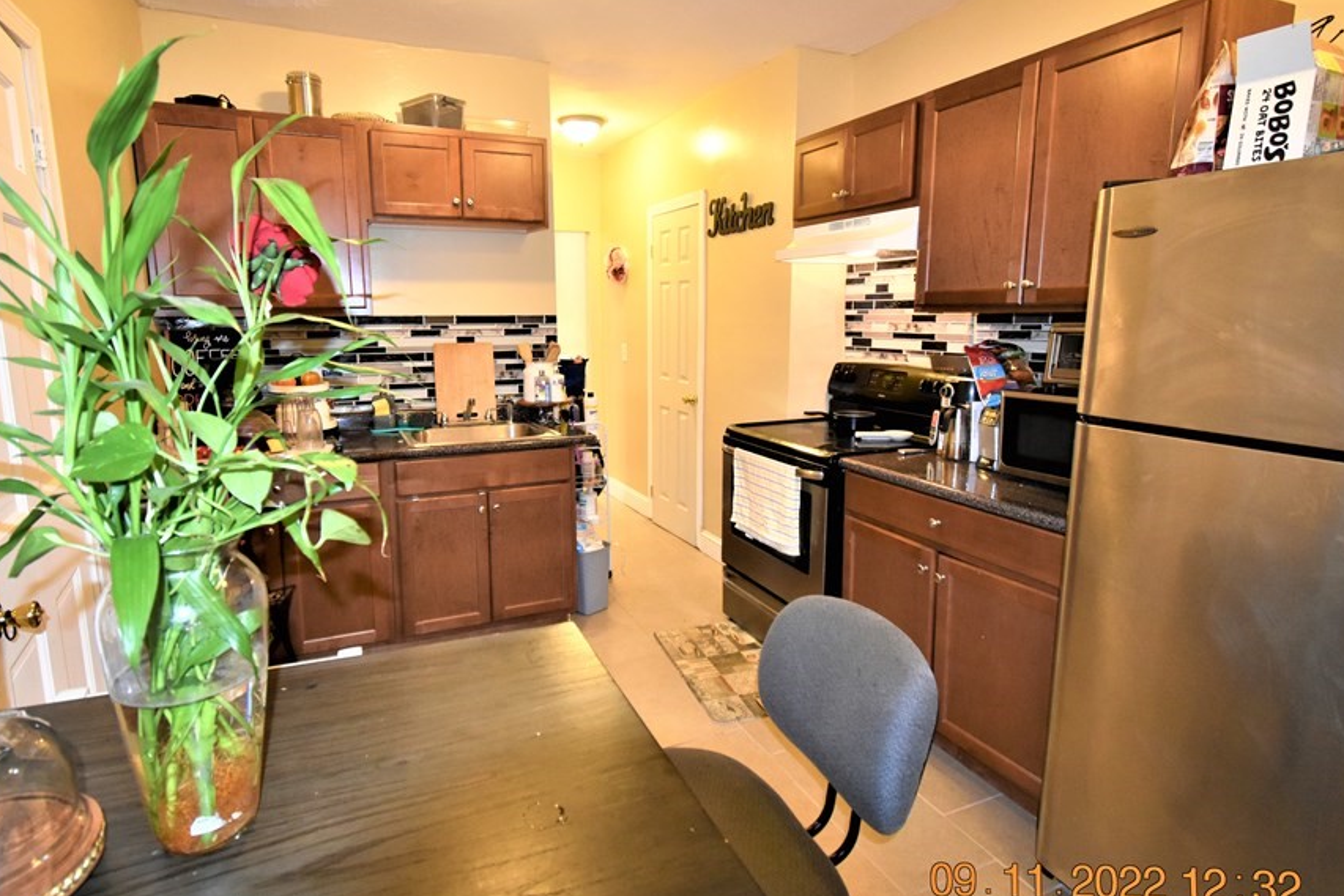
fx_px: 672
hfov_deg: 89.9
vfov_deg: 67.4
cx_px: 633
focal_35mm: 18
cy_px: 423
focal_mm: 10
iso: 1600
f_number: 4.5
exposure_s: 1/60
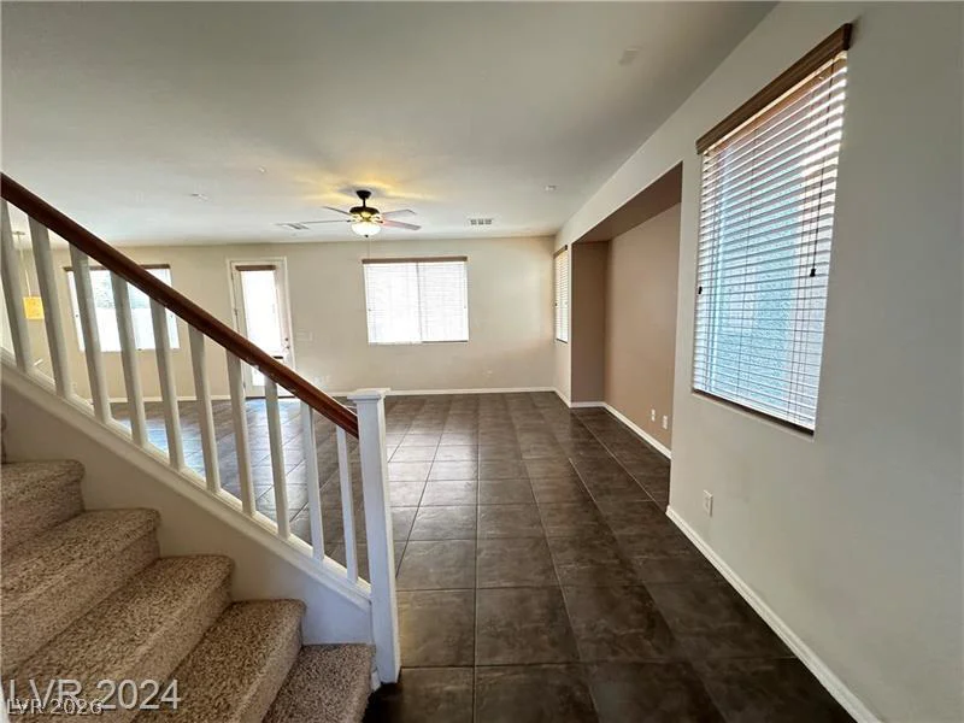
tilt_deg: -6.0
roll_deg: +0.5
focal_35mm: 14
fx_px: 390
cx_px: 482
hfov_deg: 102.1
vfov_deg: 85.7
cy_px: 362
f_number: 2.2
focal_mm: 2.22
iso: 250
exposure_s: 1/60
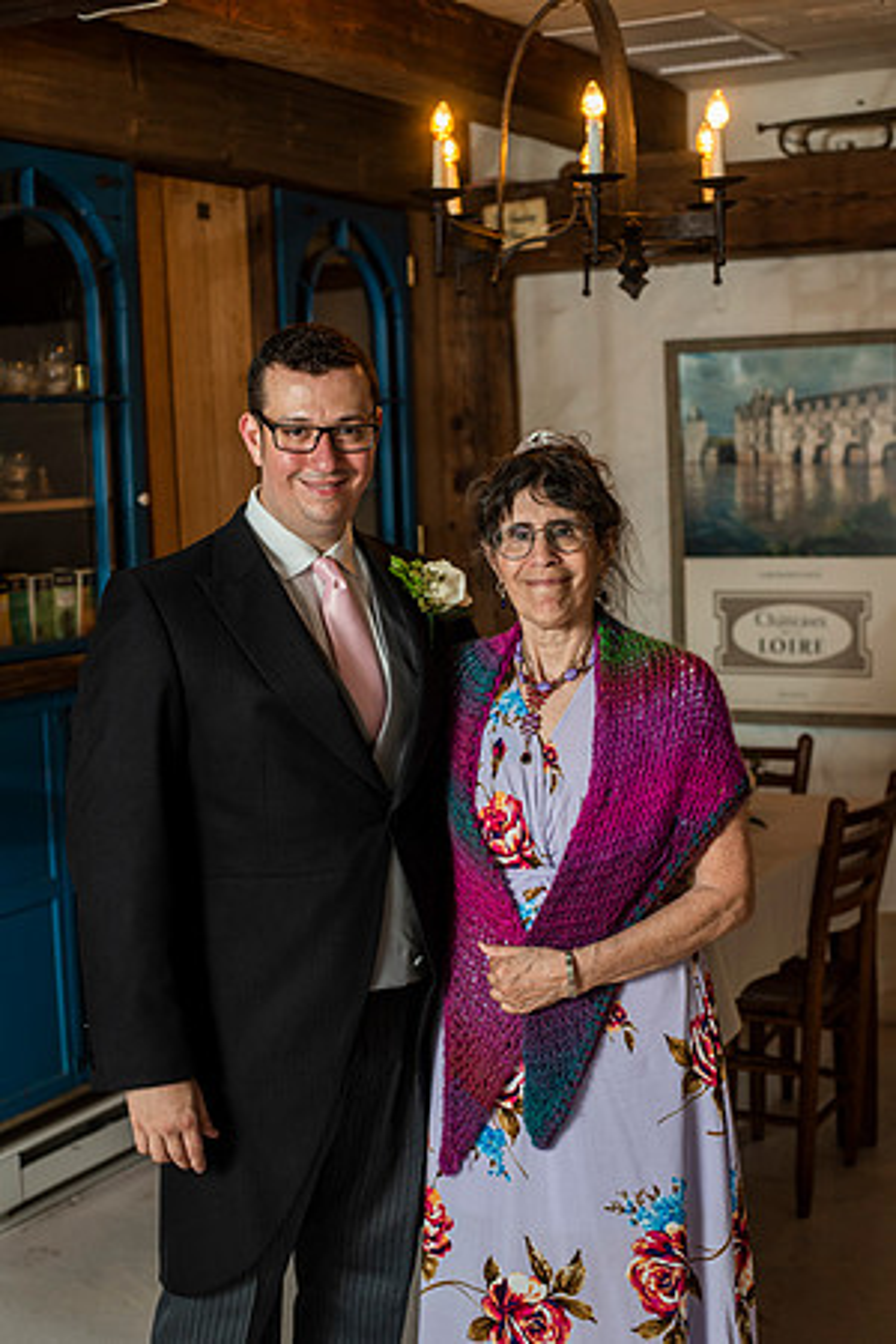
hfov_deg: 27.0
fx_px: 1867
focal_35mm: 50
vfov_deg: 39.6
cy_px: 672
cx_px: 448
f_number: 4
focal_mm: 50
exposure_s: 1/80
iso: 500
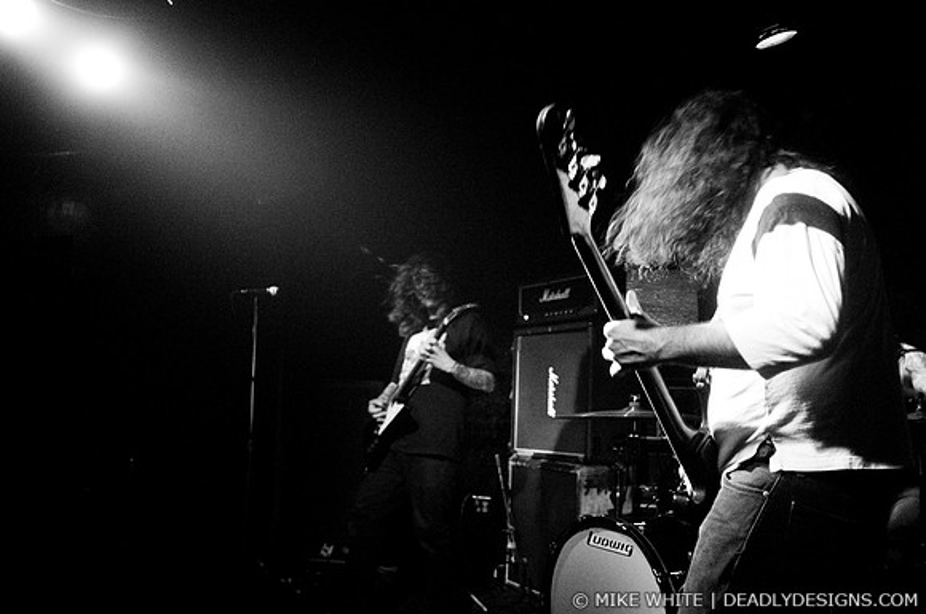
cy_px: 307
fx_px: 771
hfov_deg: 62.0
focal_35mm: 30
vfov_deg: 43.5
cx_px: 463
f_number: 2.8
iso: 1250
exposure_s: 1/60
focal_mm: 20
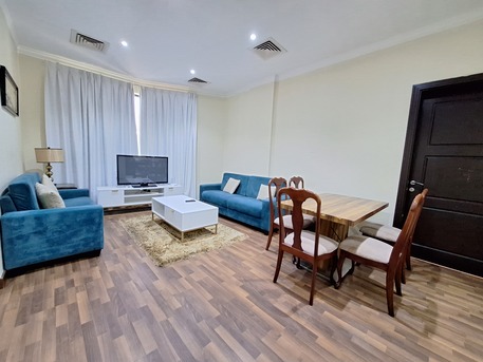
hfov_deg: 106.2
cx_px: 242
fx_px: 181
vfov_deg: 89.9
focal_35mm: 13
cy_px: 181
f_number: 2.2
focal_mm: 1.74
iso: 640
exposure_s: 1/20
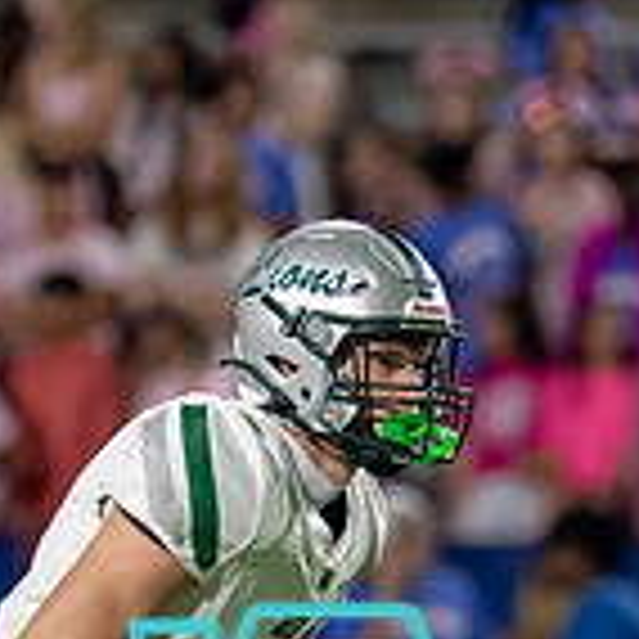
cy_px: 906
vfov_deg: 1.6
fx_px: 23600
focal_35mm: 1130
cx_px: 314
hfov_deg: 1.6
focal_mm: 191
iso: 2000
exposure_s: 1/1250
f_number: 2.8
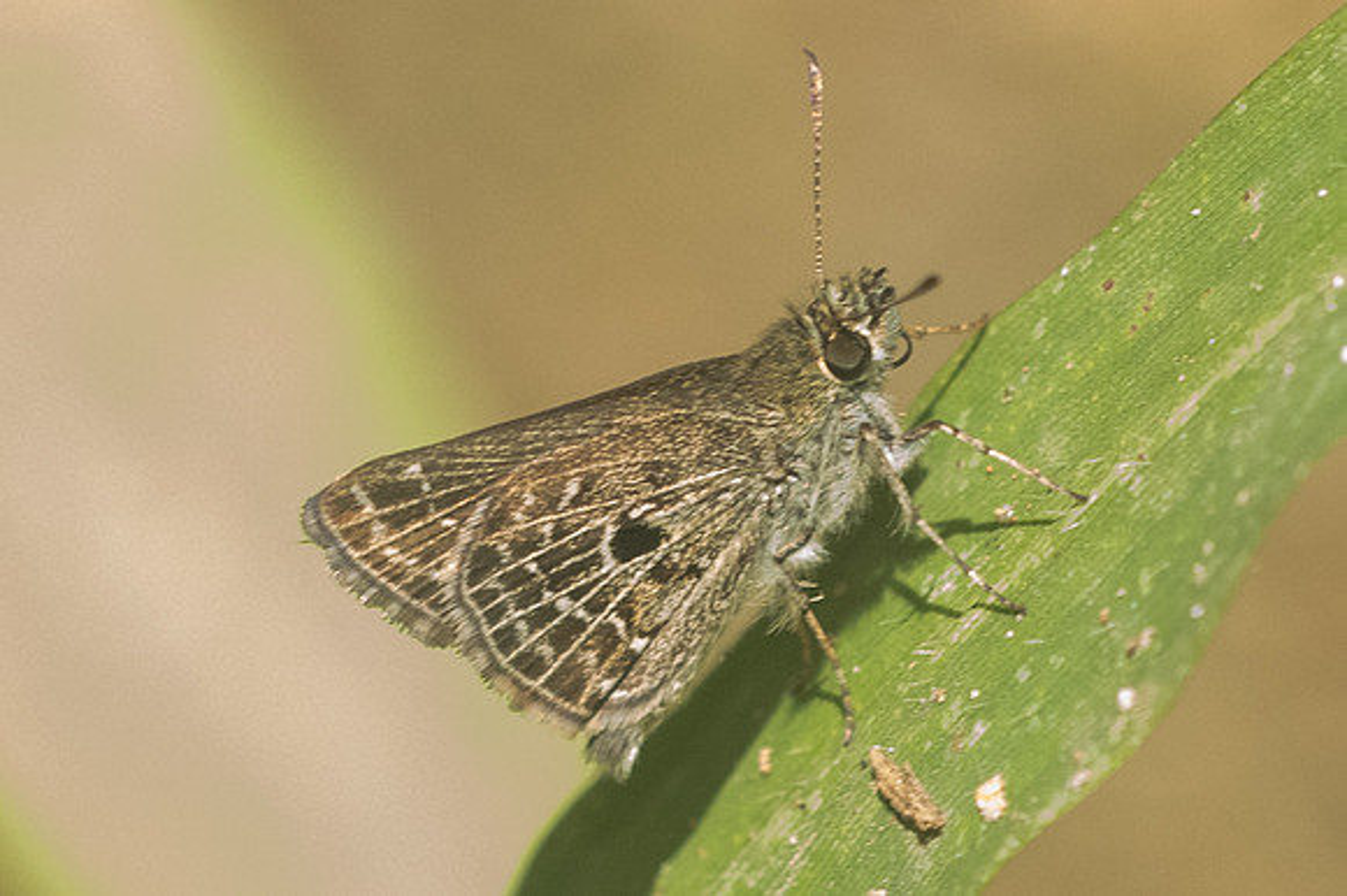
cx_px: 512
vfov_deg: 1.6
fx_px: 32138
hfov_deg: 2.4
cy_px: 617
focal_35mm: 859
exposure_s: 1/640
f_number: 5.6
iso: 1000
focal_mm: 150
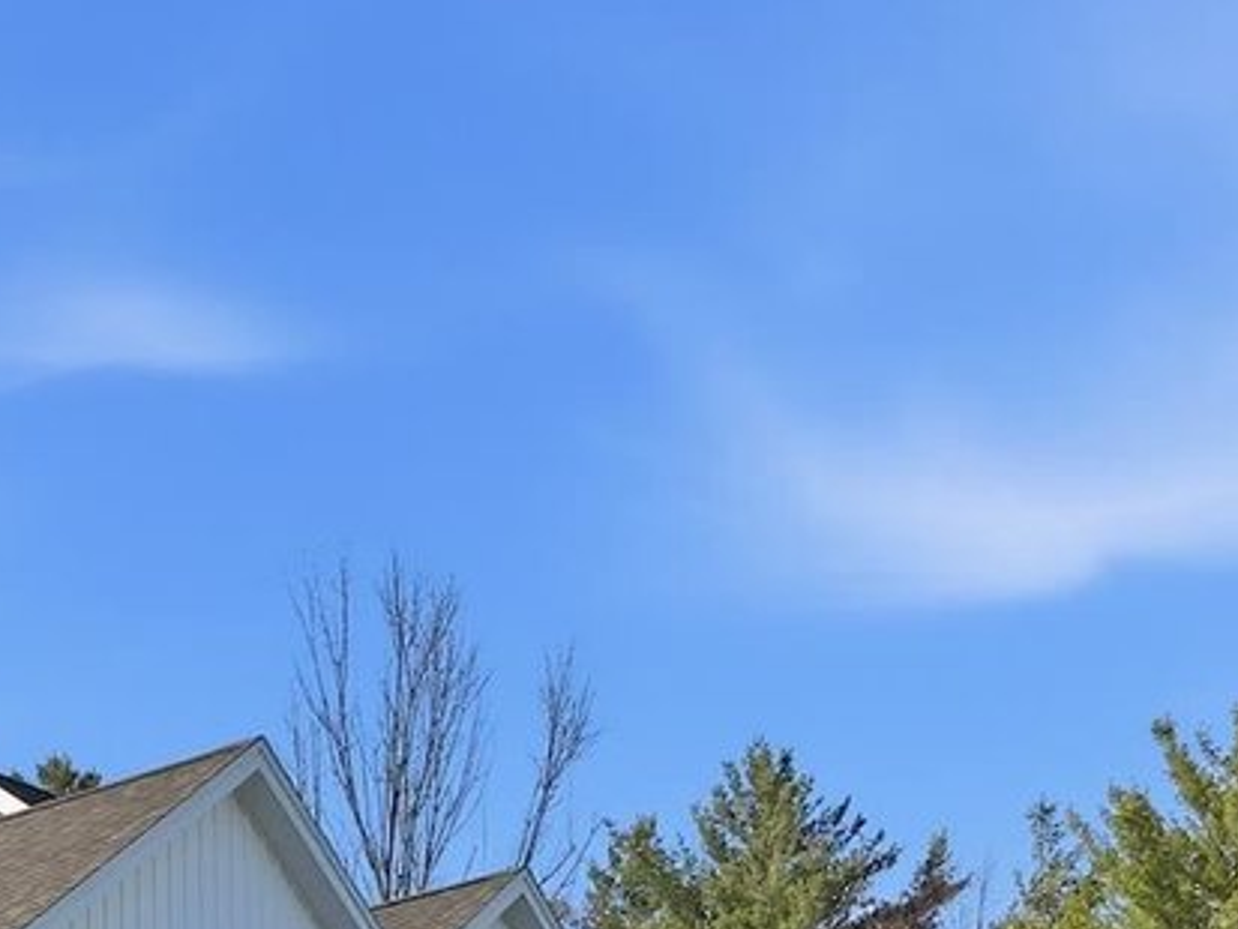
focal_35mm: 93
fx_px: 3327
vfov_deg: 14.0
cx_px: 0
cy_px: 1699
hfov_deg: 20.4
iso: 120
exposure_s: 1/2000
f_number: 2.8
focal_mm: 12.3
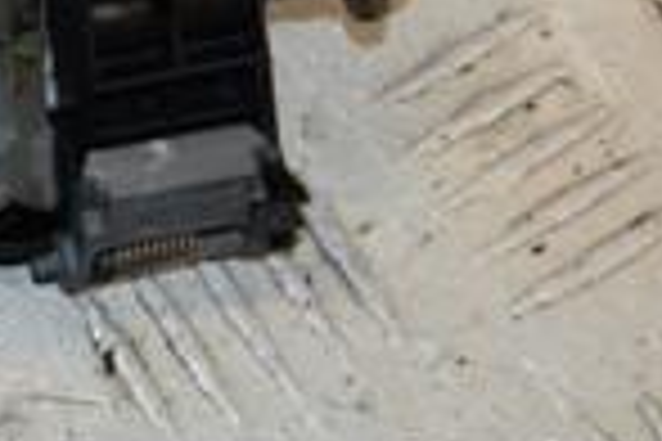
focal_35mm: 232
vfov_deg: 5.9
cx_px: -608
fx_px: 4266
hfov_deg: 8.5
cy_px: -76
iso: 800
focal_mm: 38
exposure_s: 1/200
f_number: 9
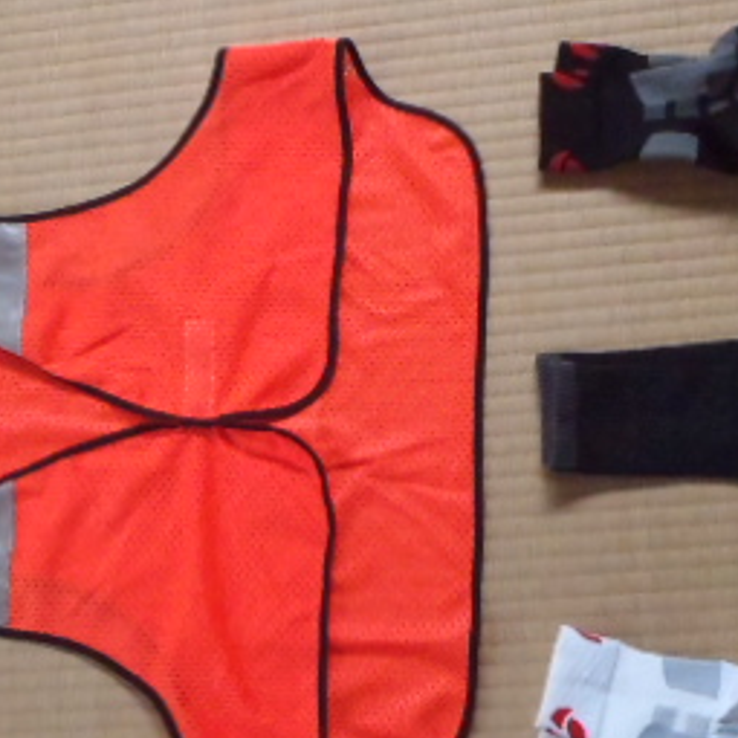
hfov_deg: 27.7
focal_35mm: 62
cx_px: 295
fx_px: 1495
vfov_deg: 27.6
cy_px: 454
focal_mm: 5
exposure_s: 1/160
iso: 800
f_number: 3.5
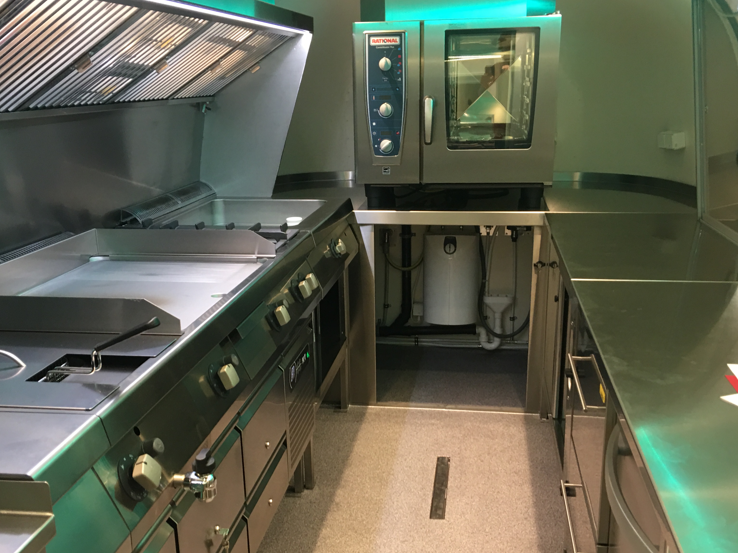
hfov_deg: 49.0
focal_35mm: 38
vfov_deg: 37.6
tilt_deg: -17.0
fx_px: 810
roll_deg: -0.4
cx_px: 361
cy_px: 329
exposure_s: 1/17
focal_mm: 4.15
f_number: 2.2
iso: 50
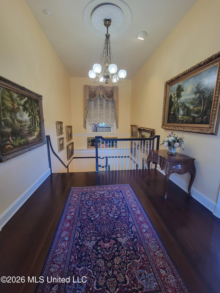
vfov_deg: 106.2
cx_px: 110
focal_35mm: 13
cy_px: 146
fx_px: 110
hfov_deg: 89.9
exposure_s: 1/40
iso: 320
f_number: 2.2
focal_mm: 2.2
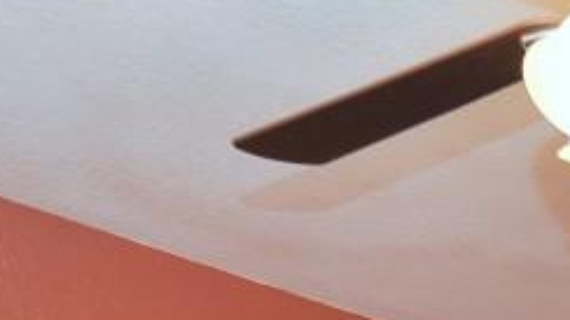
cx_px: 976
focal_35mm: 89
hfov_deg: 19.2
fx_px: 1345
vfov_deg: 10.7
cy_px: 869
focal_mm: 18
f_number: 7.1
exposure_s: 1/30
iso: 640
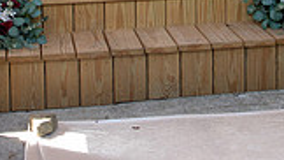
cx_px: 145
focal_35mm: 106
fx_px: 798
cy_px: -140
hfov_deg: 20.2
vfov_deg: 10.6
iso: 320
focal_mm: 26
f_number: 4
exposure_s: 1/250
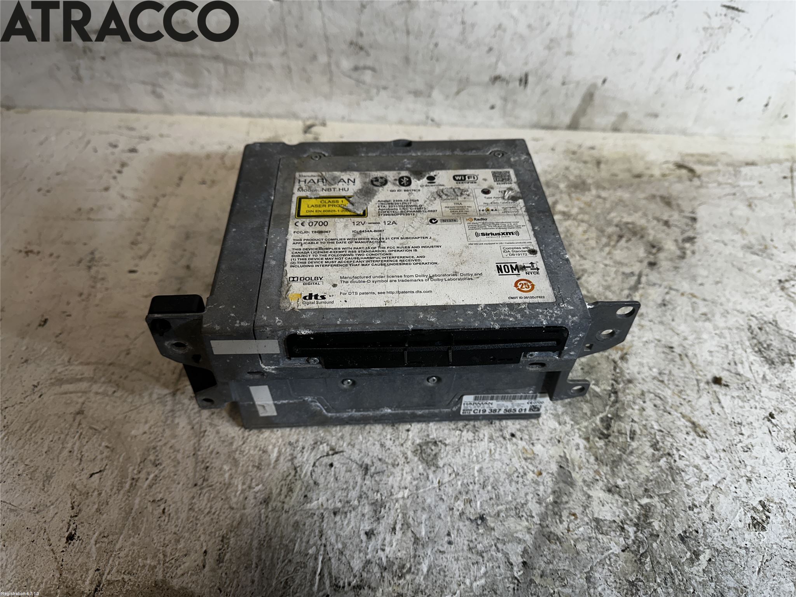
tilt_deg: -46.4
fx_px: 552
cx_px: 398
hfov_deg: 71.6
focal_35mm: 24
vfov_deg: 56.8
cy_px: 298
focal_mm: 6.86
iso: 64
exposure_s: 1/100
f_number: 1.78
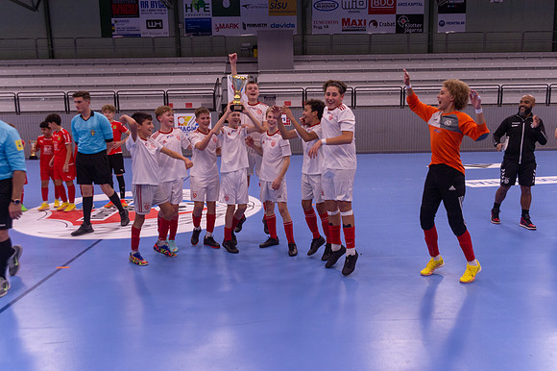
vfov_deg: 44.9
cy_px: 186
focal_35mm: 29
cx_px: 278
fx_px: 448
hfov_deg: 63.7
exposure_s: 1/320
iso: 1600
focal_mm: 29
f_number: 3.2
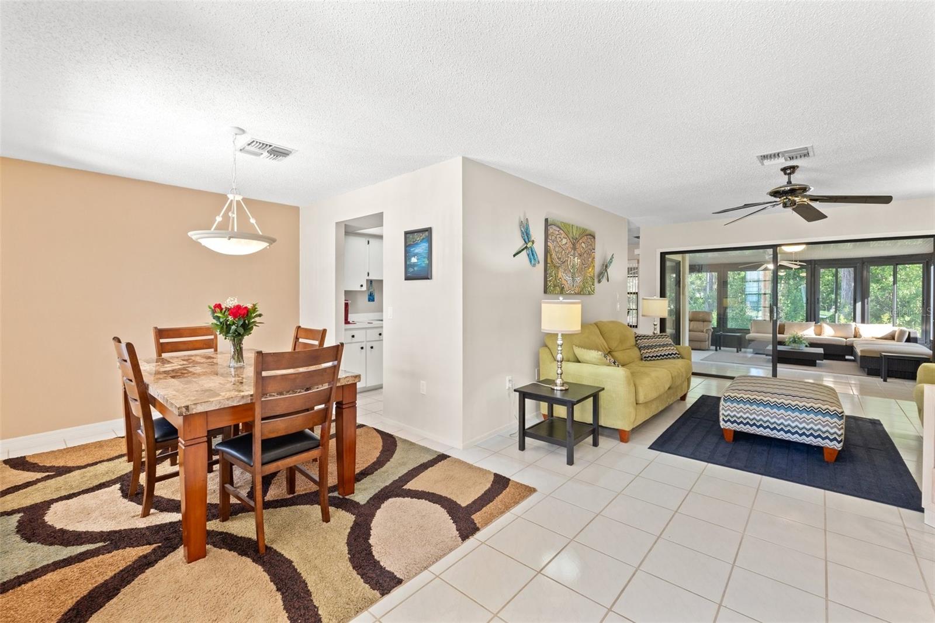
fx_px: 389
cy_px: 312
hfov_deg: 100.4
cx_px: 468
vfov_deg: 77.3
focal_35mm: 15
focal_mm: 10
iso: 400
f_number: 7.1
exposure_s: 1/5
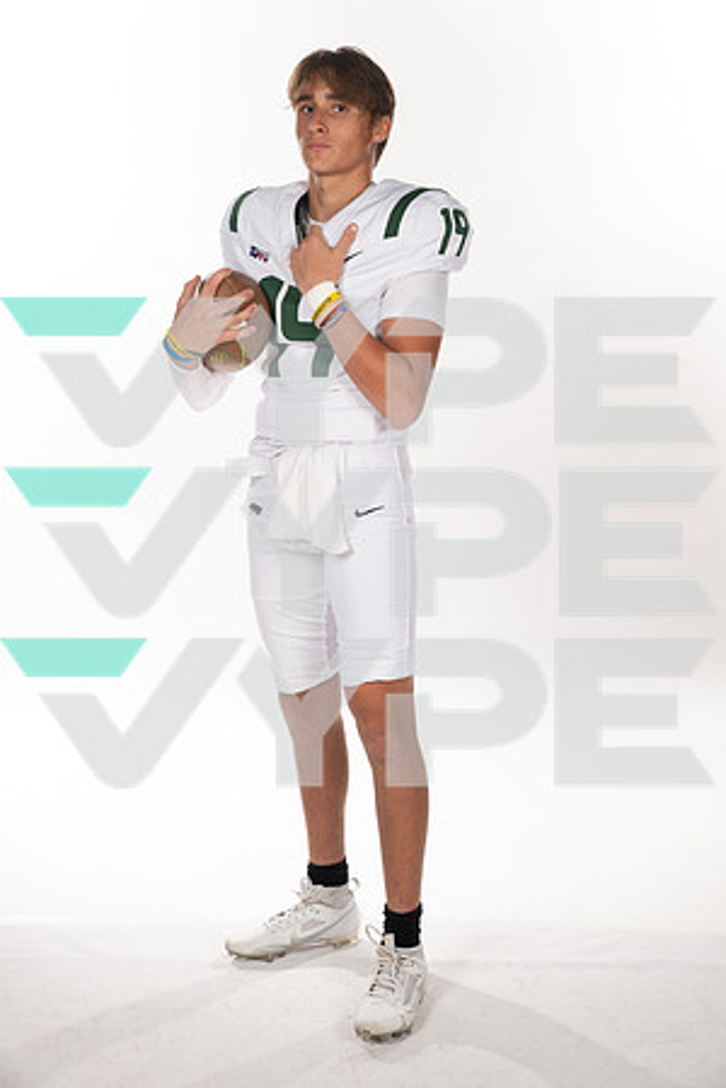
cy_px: 544
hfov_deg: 23.4
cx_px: 363
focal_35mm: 58
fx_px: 1754
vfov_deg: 34.5
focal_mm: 58
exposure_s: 1/400
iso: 640
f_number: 8
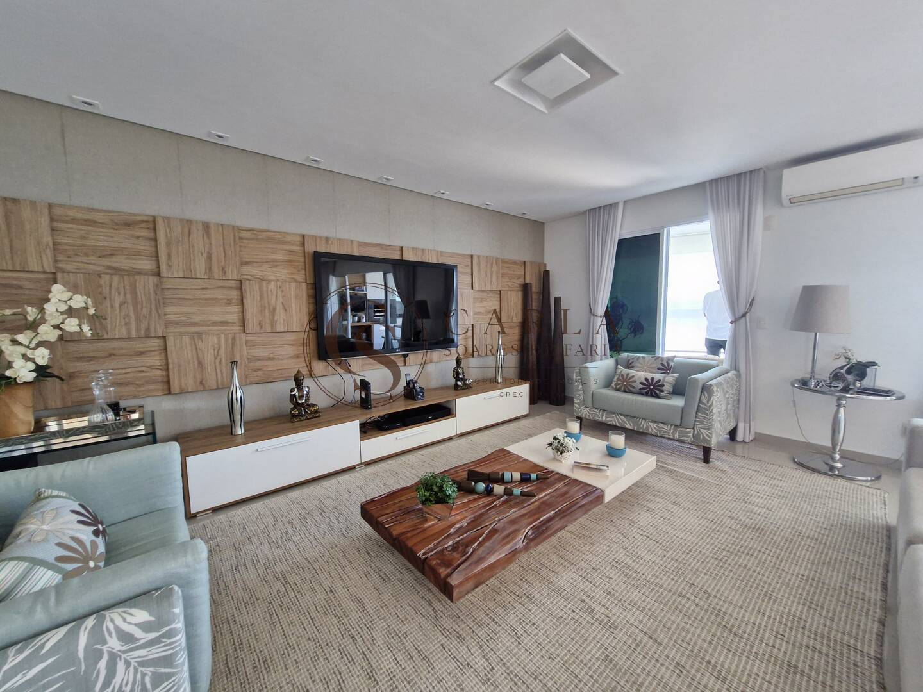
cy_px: 346
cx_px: 462
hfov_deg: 106.2
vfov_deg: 89.9
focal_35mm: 13
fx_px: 347
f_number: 2.2
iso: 250
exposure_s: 1/60
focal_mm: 1.74
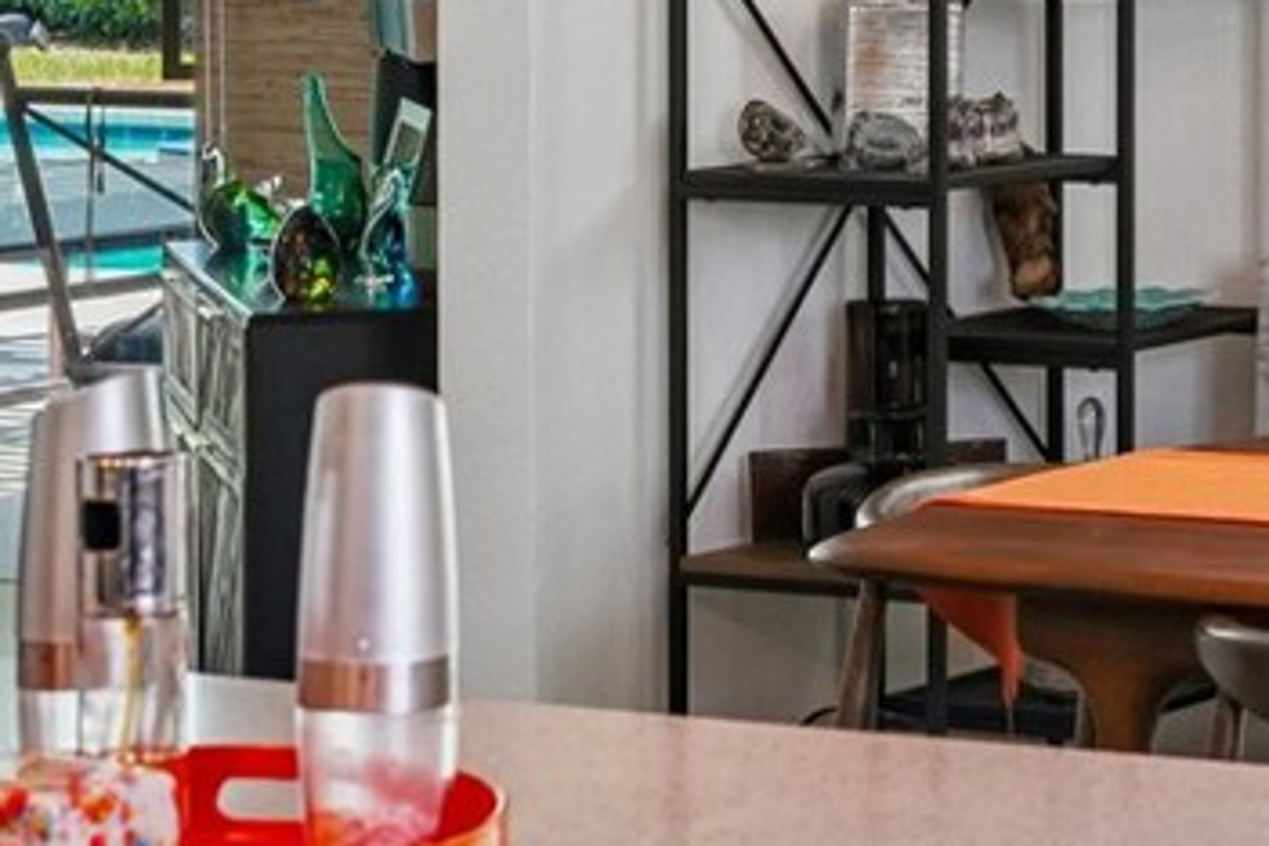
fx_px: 5146
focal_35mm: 146
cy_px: -228
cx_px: 1822
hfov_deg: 13.4
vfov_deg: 9.3
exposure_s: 1/50
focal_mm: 50
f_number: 9
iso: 400
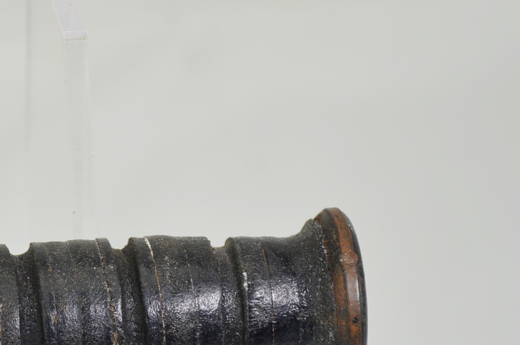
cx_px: 32
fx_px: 2897
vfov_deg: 6.8
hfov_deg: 10.2
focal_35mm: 201
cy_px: 320
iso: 400
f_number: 5
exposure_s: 1/250
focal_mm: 62
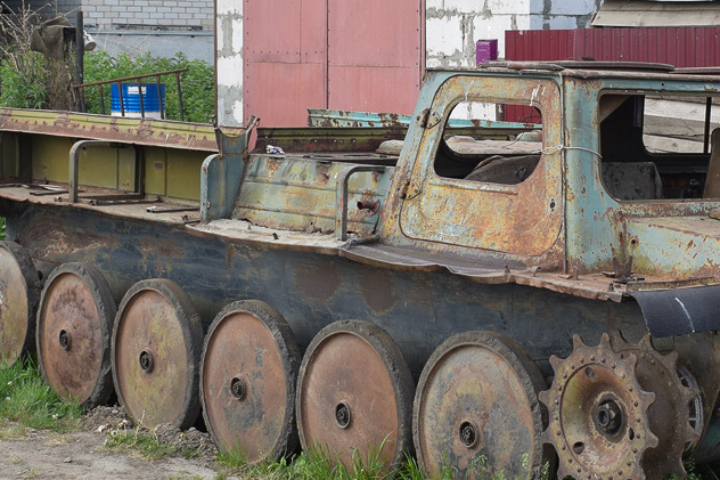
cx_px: 541
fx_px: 1539
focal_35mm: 77
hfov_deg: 26.0
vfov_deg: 17.7
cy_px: 182
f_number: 8
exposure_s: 1/250
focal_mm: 27
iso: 400
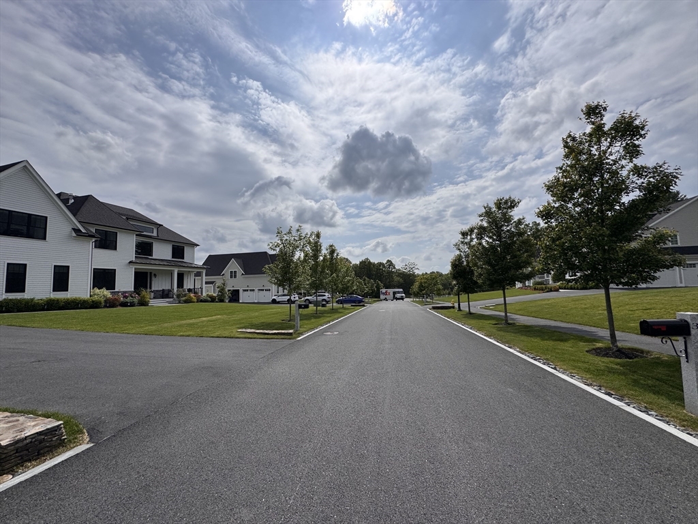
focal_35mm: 14
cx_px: 349
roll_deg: +2.3
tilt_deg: +4.1
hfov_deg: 102.1
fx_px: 282
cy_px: 262
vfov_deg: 85.7
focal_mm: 2.22
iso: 32
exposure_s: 1/5263
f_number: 2.2
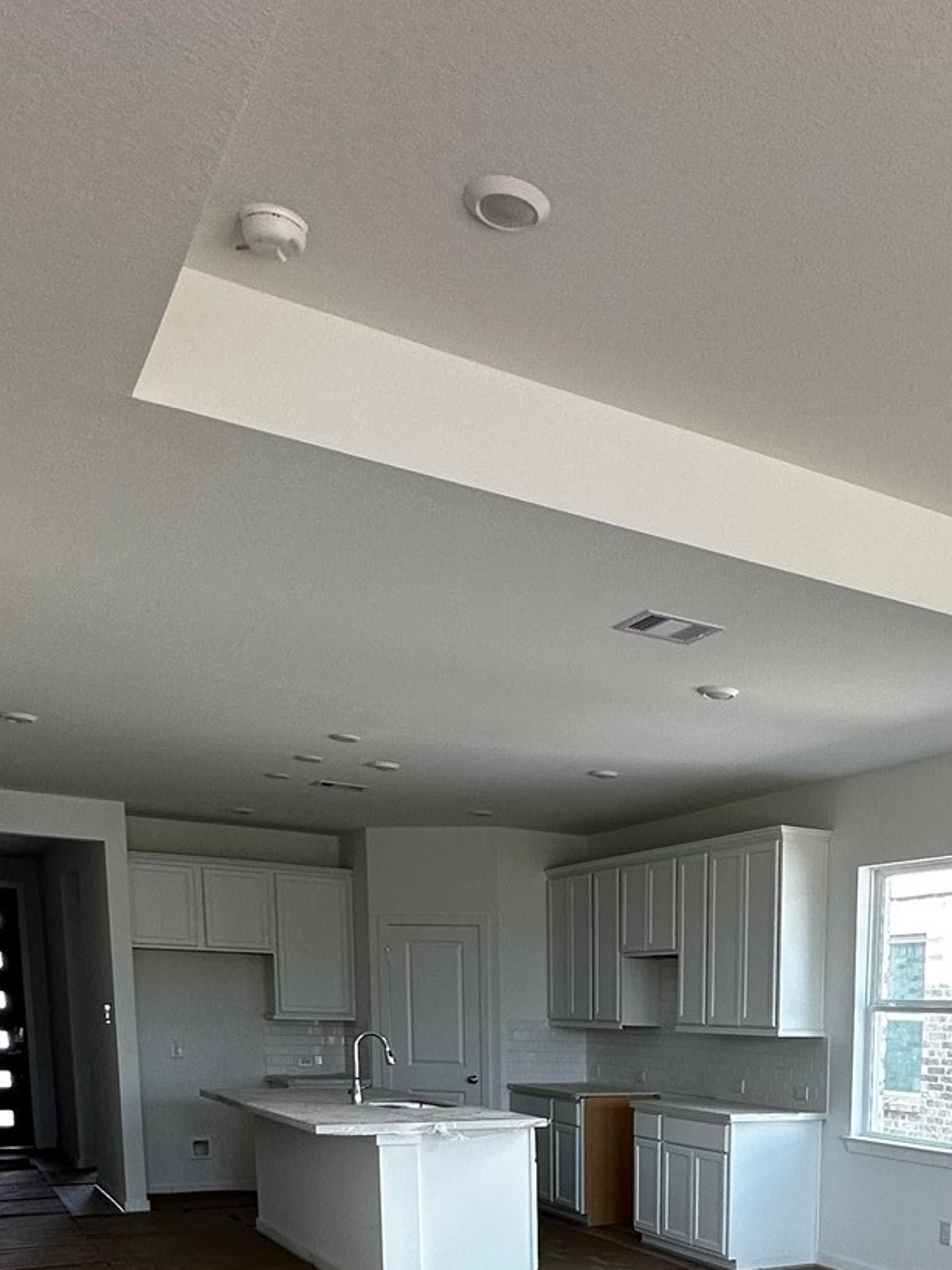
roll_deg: -2.3
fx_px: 1284
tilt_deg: -9.0
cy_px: 1231
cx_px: 802
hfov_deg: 38.7
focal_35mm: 35
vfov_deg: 45.5
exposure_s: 1/99
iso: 64
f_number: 2.2
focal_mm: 2.22
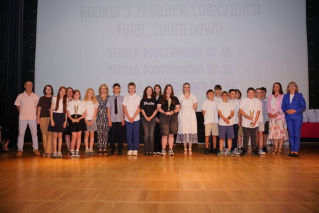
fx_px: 266
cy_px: 106
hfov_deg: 61.9
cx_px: 160
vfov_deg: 43.6
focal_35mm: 30
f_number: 2.8
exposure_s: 1/250
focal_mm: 30
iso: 400
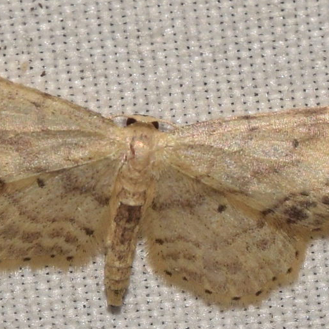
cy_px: 151
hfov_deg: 5.2
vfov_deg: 5.2
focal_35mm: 334
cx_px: 157
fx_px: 3591
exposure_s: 1/160
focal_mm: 140
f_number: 10
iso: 125
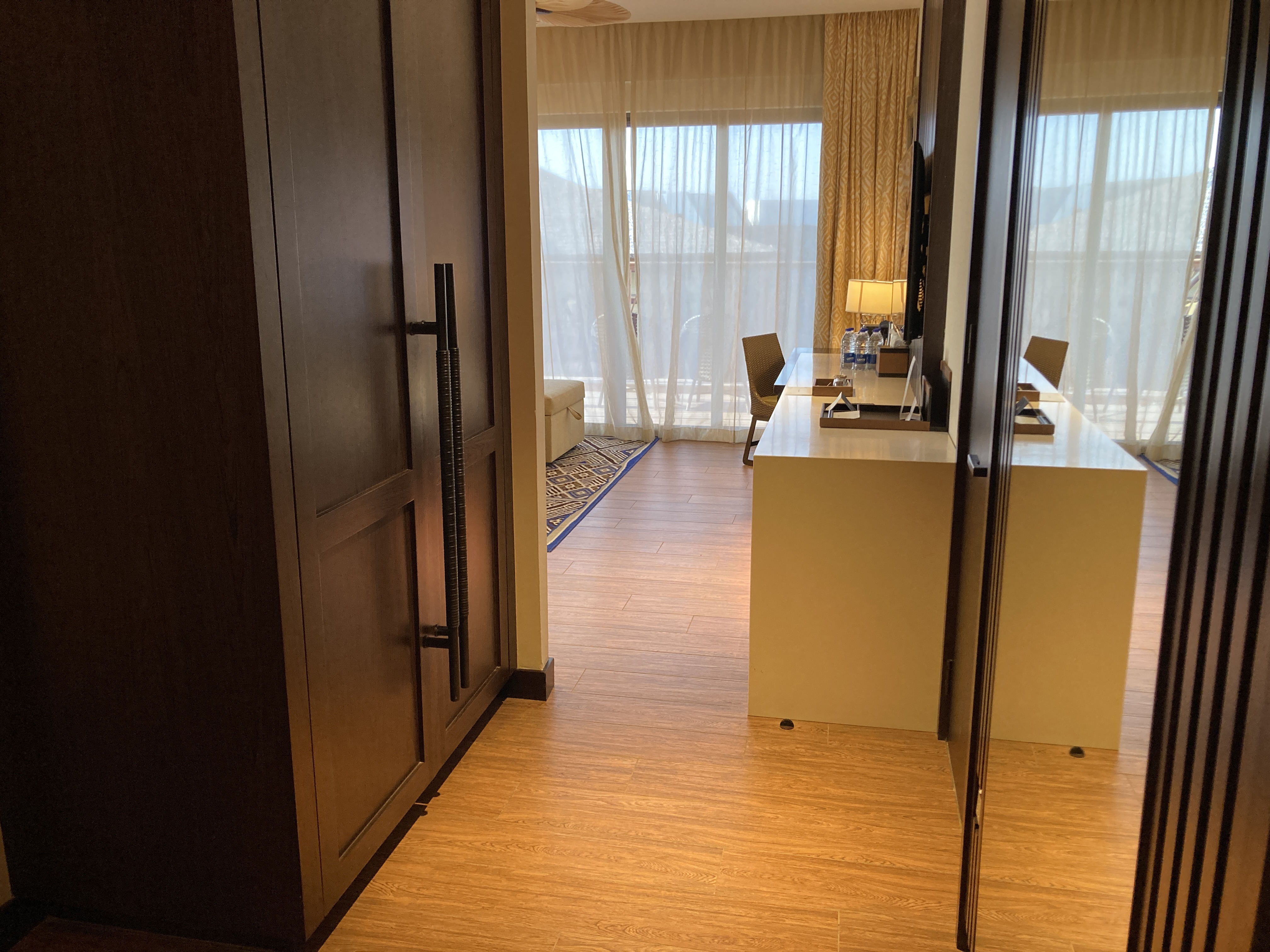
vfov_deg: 49.7
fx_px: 1027
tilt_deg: -12.0
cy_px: 476
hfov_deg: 63.4
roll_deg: +0.1
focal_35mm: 28
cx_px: 635
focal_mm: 3.99
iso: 160
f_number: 1.8
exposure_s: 1/60
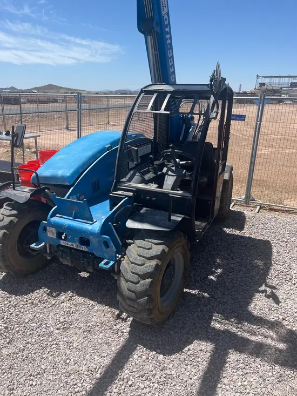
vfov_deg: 67.3
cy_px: 198
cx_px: 148
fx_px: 297
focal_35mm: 26
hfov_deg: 53.1
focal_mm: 5.1
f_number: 1.6
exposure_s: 1/3311
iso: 50
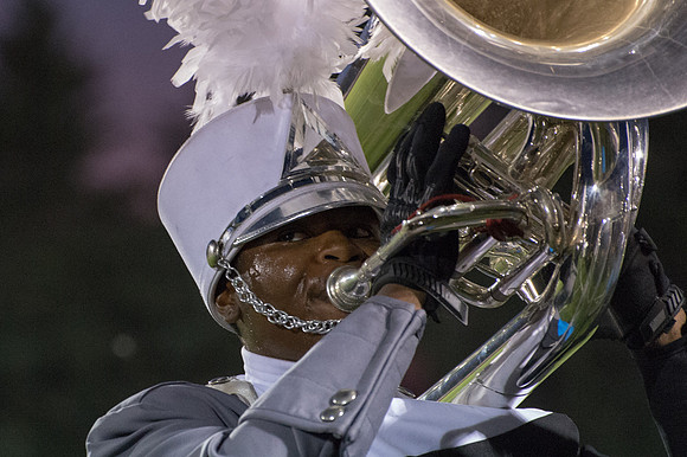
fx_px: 6056
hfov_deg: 6.5
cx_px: 266
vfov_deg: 4.3
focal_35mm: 318
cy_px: 247
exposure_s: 1/200
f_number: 5.3
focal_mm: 210
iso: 12800
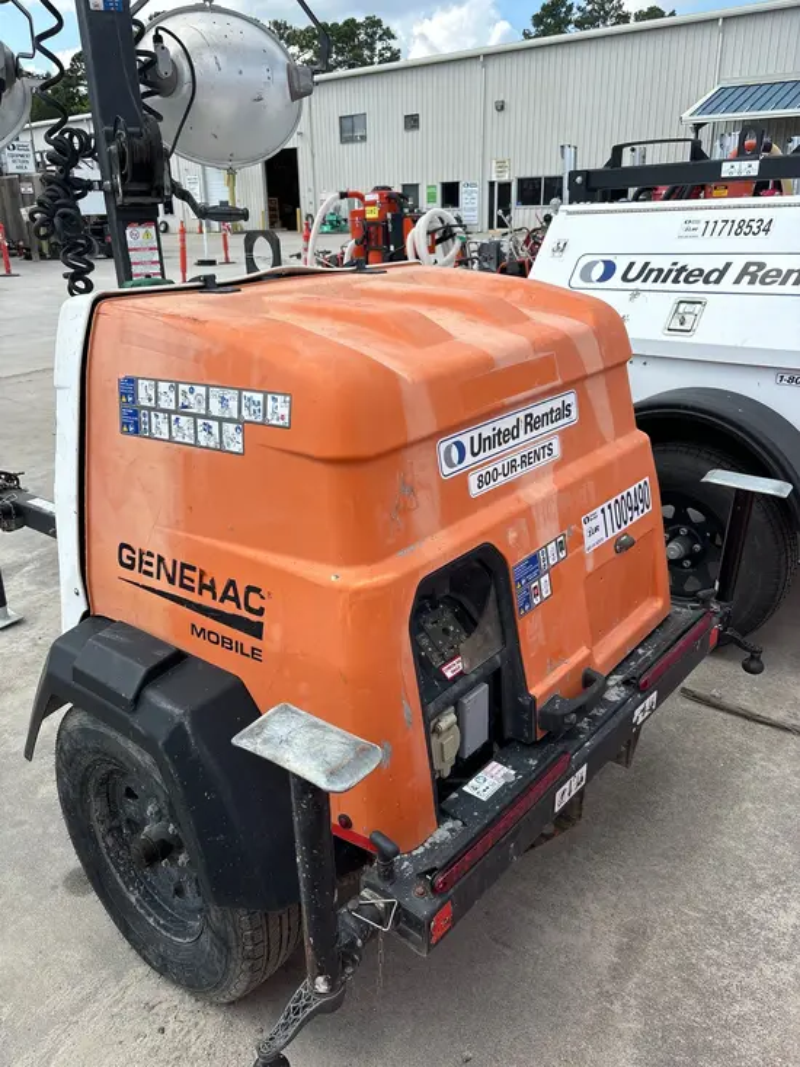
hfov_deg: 53.1
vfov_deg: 67.3
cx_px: 400
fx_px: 801
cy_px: 534
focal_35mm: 26
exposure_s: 1/1912
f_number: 1.6
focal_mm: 5.96
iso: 50
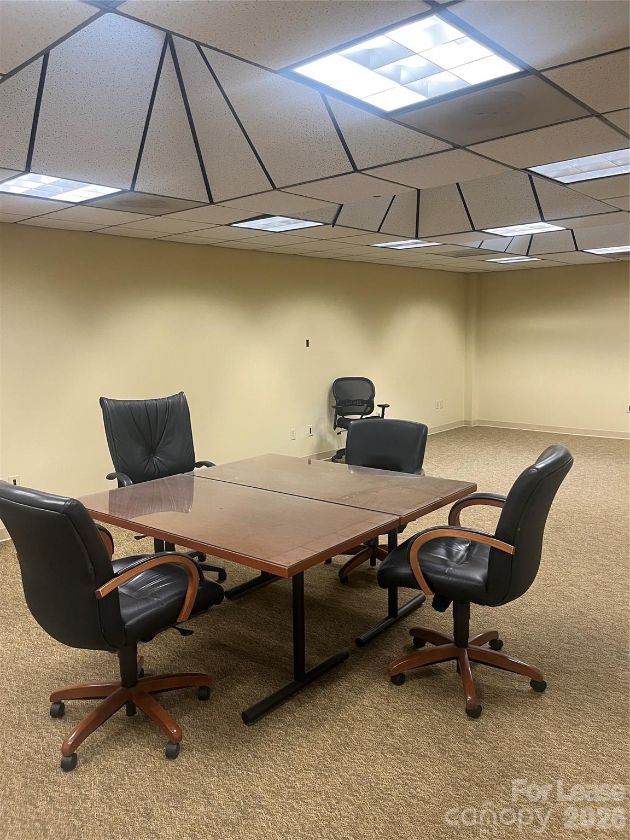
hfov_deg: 53.1
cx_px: 315
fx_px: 631
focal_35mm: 26
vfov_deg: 67.3
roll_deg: +1.2
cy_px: 420
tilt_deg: -7.3
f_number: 1.6
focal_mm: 5.1
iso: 125
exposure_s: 1/60
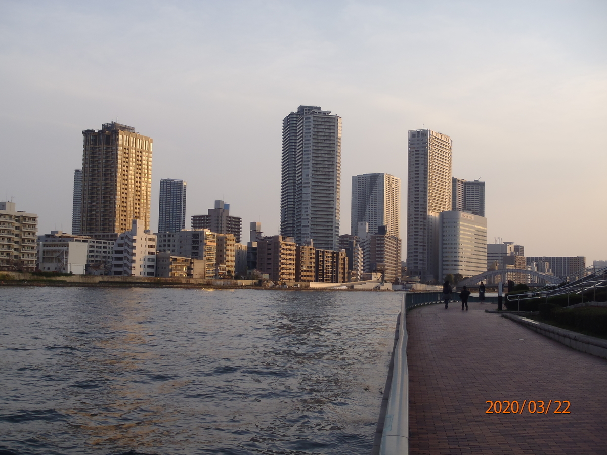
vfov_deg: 33.6
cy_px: 228
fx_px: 754
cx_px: 304
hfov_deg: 43.9
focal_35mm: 43
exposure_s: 1/160
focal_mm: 7.73
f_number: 4.8
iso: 80
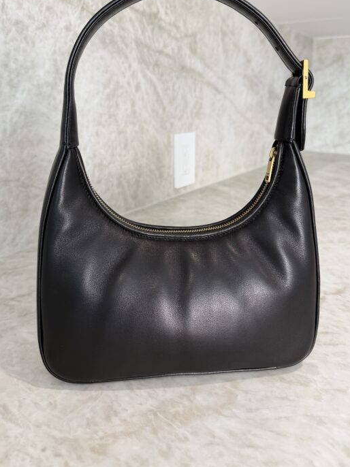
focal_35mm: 28
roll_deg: +0.4
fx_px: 378
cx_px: 182
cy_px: 197
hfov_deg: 49.7
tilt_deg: -13.3
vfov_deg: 63.1
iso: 125
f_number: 1.78
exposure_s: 1/60
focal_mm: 6.76
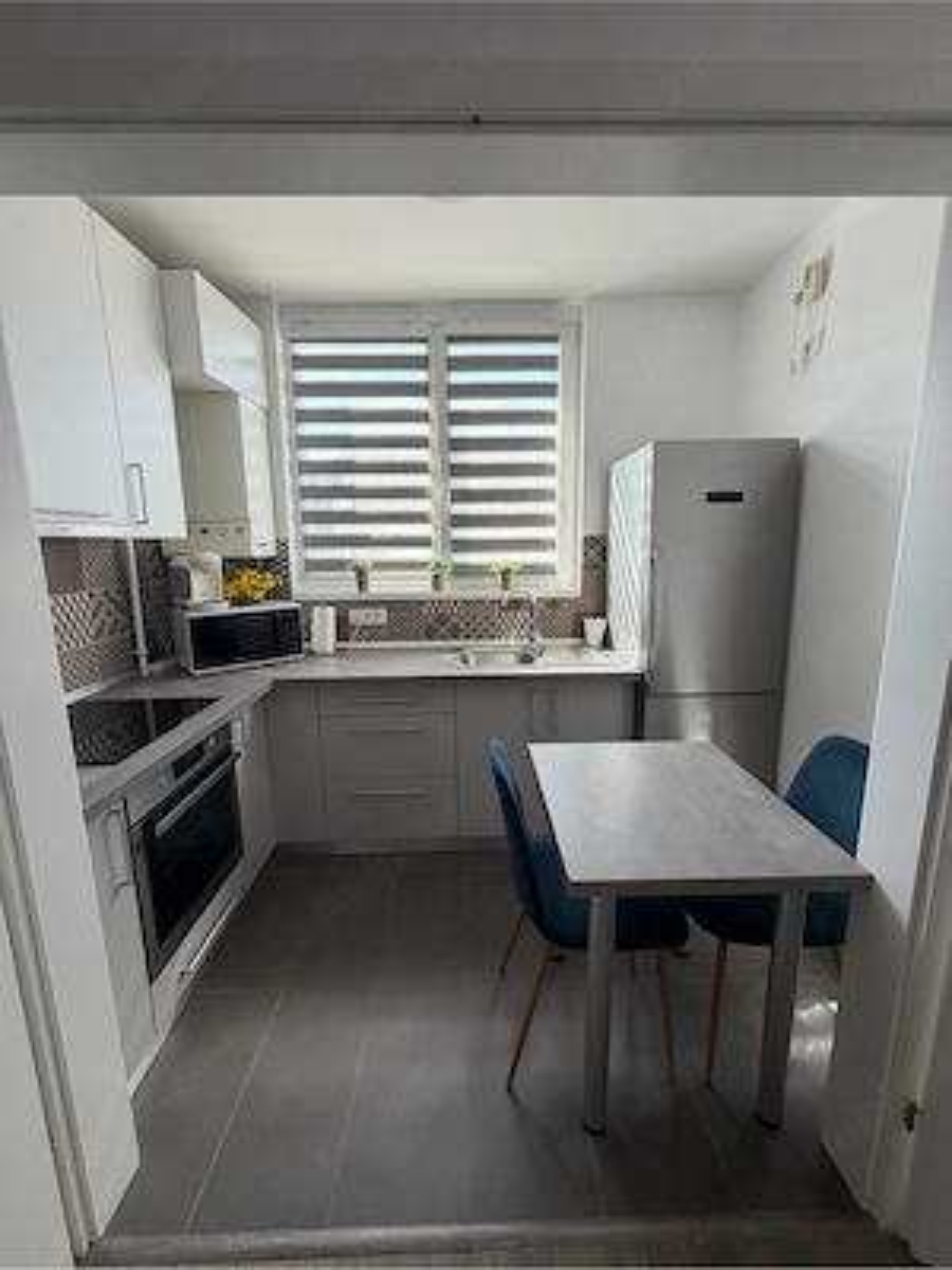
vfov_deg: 102.1
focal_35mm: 14
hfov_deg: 85.7
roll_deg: +0.6
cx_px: 476
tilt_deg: -9.9
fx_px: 513
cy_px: 635
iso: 125
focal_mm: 2.22
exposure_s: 1/121
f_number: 2.2
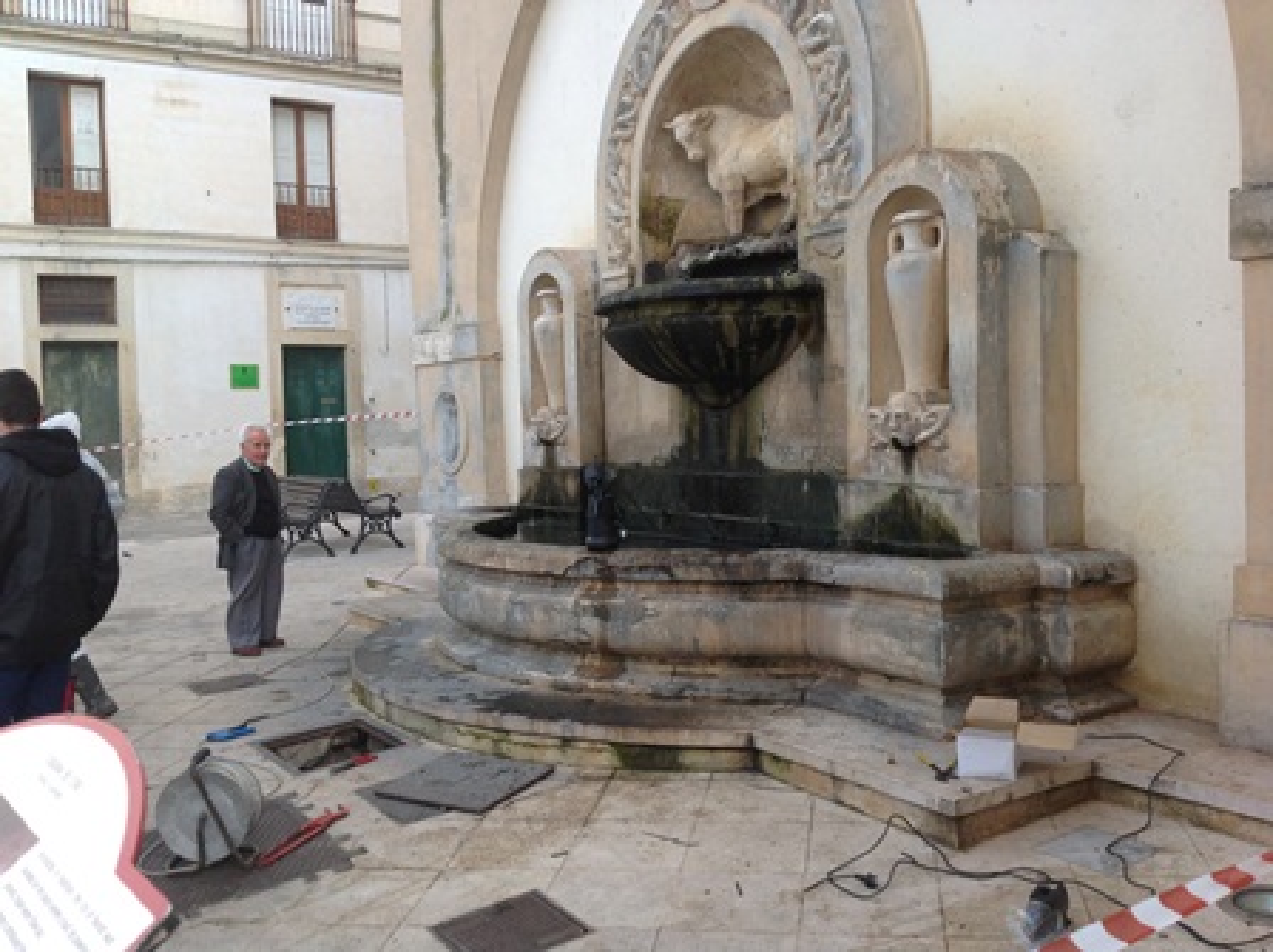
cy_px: 476
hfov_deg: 52.7
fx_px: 1286
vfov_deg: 40.6
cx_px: 636
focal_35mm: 35
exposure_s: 1/369
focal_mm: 4.28
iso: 50
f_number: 2.4
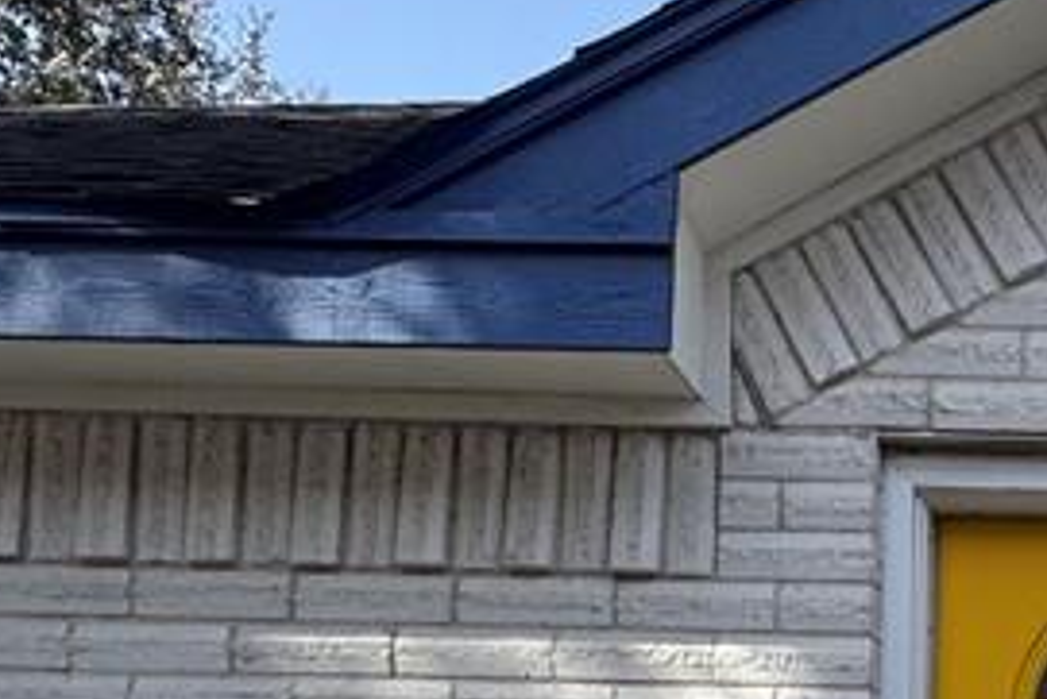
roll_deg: -1.4
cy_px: 869
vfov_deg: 22.4
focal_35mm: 55
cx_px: 1174
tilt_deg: -0.9
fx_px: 1600
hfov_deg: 31.7
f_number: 2.2
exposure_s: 1/600
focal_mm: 2.22
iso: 40
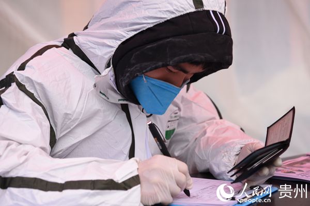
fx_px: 603
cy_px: 103
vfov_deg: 19.5
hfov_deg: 28.8
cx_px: 155
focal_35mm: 70
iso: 80
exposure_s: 1/100
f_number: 4.5
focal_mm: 70
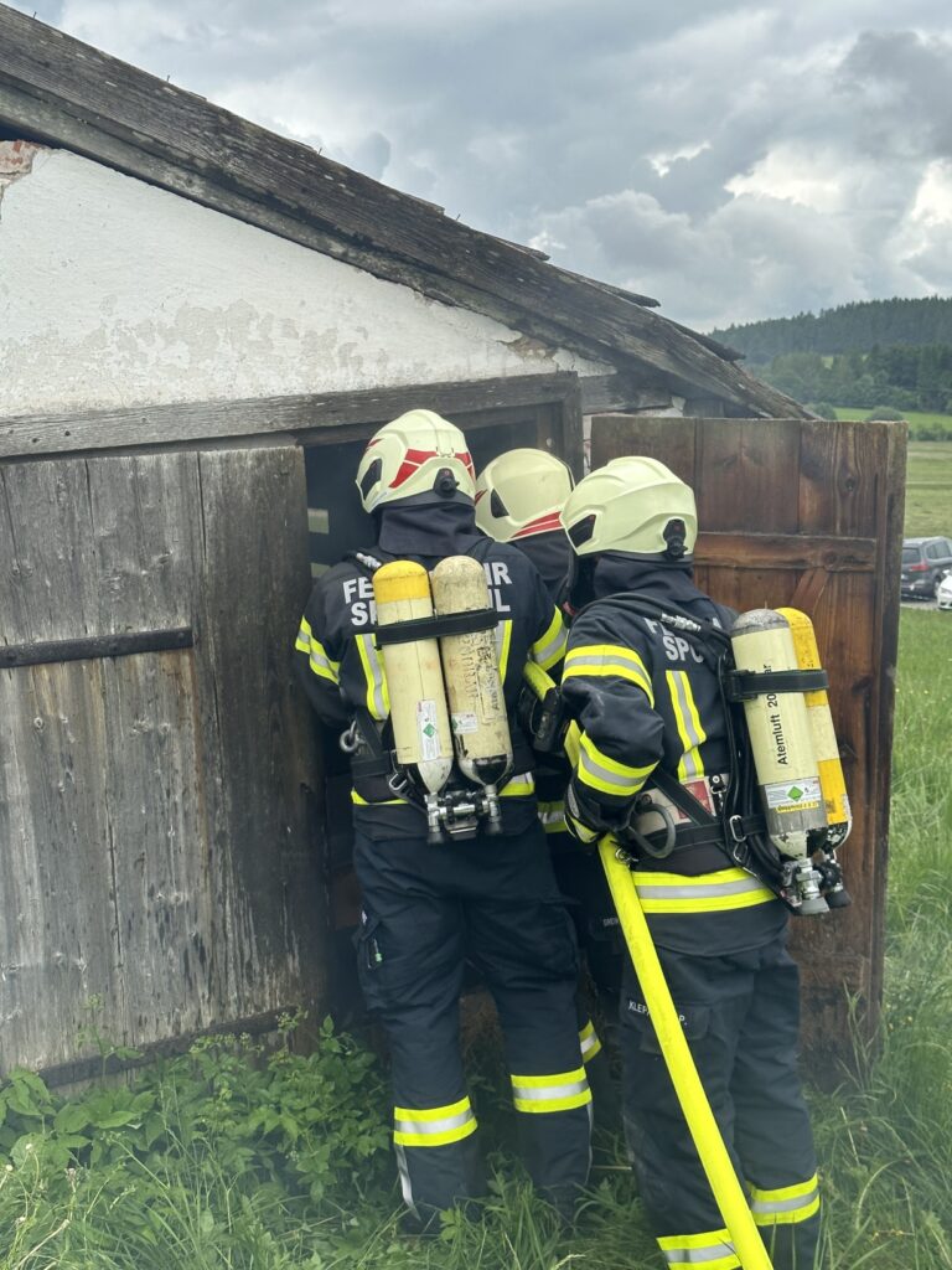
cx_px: 476
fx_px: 1760
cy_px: 635
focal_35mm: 48
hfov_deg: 30.3
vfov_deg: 39.7
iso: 64
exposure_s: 1/864
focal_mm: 6.86
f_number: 1.78
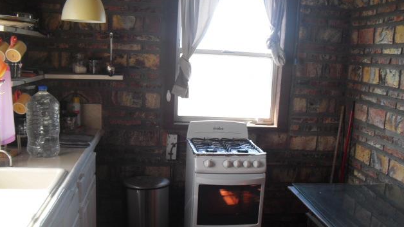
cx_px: 203
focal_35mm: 40
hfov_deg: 50.5
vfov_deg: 29.7
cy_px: 125
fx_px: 428
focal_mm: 6.3
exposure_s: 1/80
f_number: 3.1
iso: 200
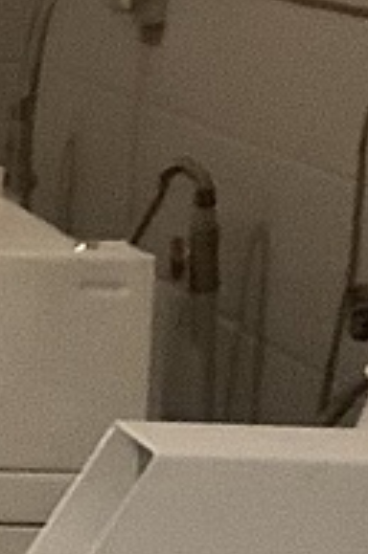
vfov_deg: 8.5
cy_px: 413
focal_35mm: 241
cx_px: -762
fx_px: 3708
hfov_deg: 5.3
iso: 640
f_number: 2.4
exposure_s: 1/24
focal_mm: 3.3
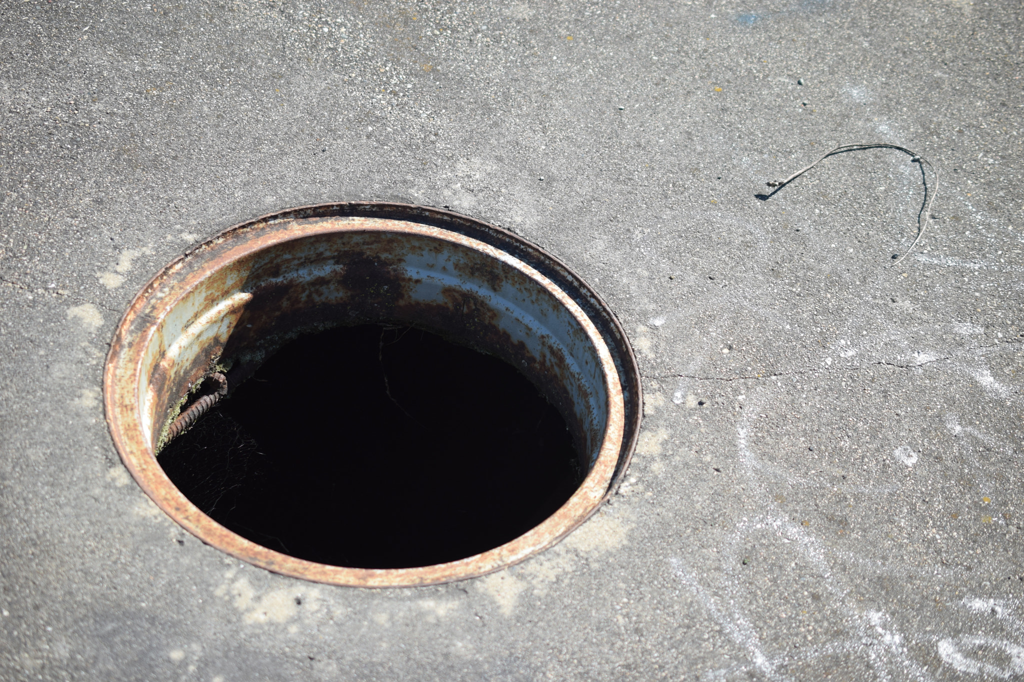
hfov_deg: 33.4
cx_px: 512
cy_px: 341
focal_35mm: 60
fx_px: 1706
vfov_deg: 22.6
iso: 200
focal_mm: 40
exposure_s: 1/2000
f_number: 2.8
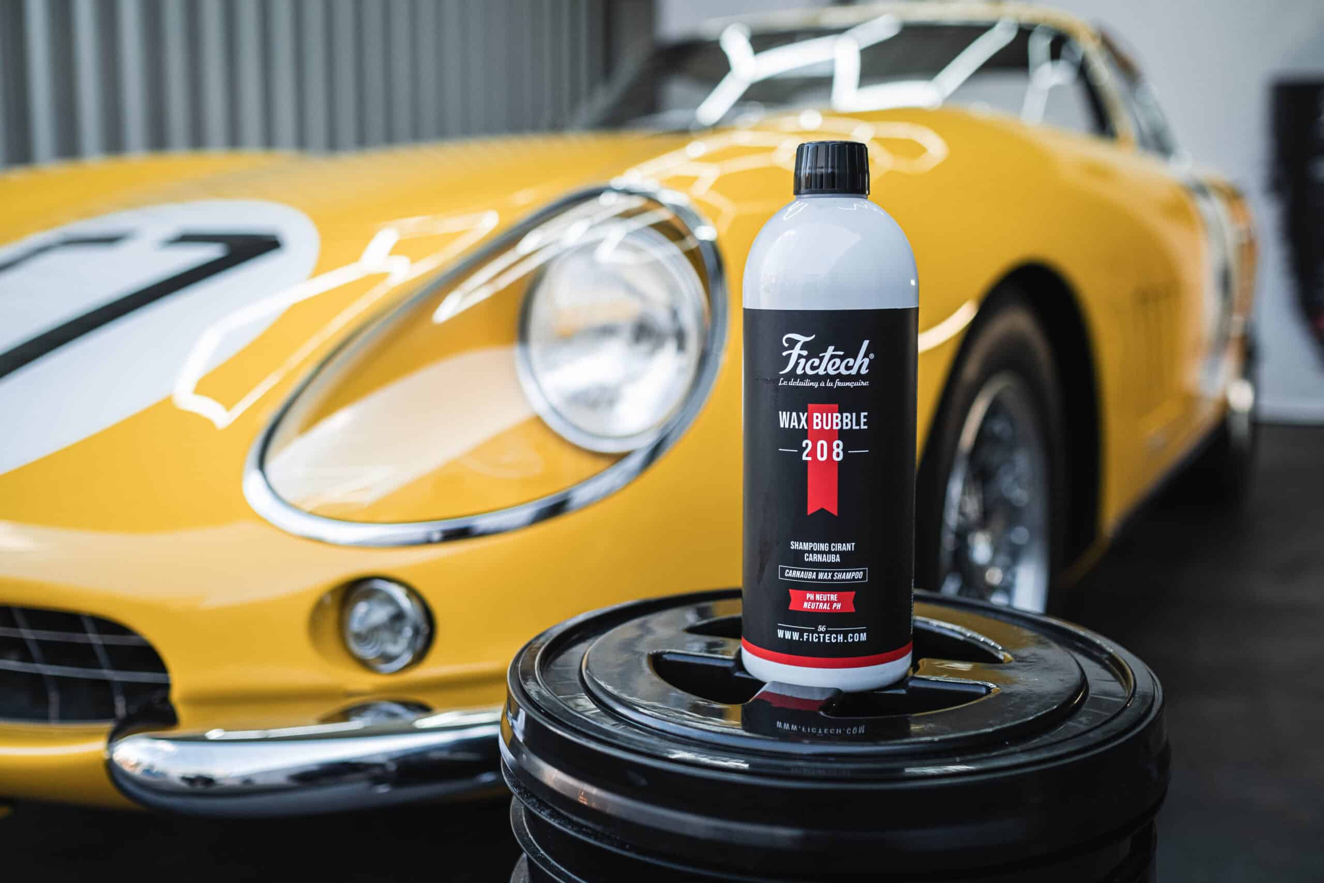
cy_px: 442
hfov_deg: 54.4
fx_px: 1287
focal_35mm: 35
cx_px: 662
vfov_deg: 37.9
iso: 320
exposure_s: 1/160
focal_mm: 23
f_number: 2
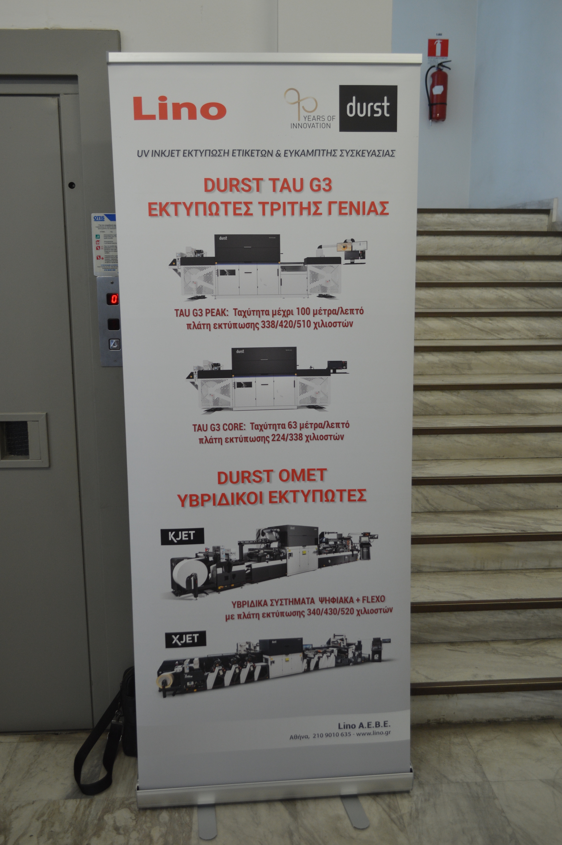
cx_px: 281
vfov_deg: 57.3
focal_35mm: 33
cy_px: 422
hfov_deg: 39.9
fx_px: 774
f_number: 4
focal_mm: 22
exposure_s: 1/60
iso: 400
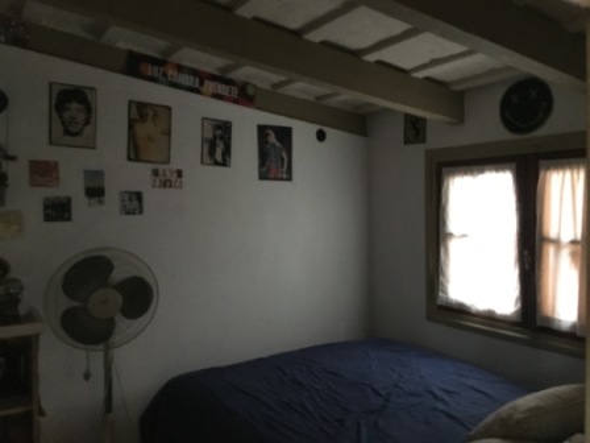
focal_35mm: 29
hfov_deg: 61.7
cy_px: 222
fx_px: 494
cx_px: 295
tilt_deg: -2.4
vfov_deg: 48.2
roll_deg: -0.6
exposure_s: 1/17
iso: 320
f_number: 2.2
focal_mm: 4.15
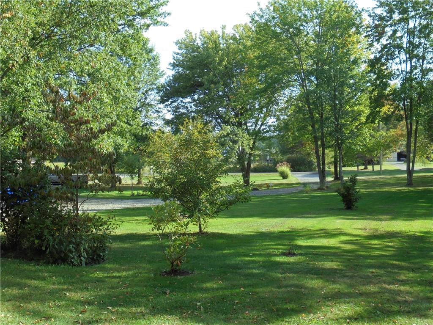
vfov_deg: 33.6
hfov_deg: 43.9
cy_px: 162
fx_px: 538
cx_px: 216
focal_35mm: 43
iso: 100
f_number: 4.5
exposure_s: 1/200
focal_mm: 7.8
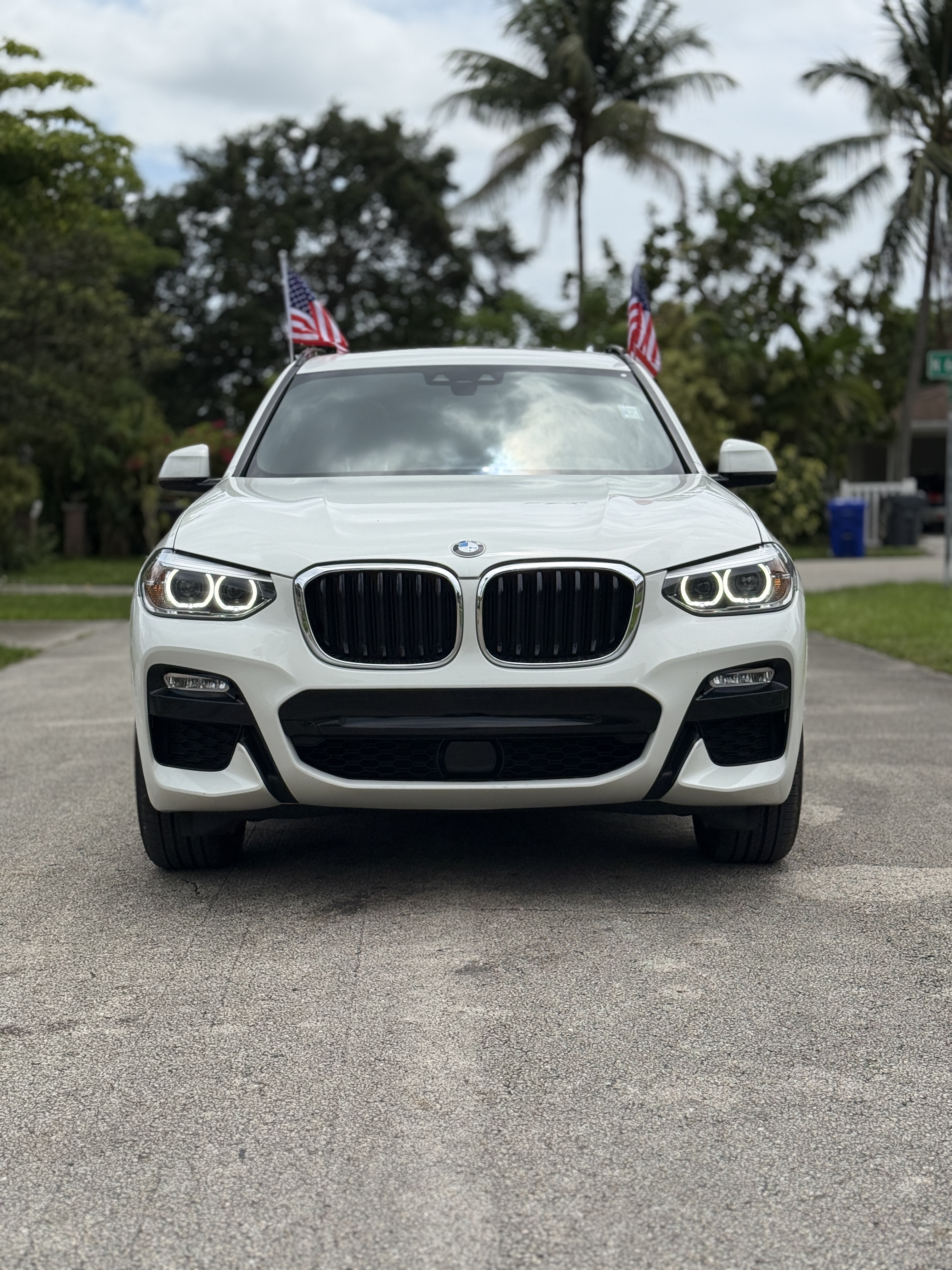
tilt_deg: -2.8
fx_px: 1760
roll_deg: -0.3
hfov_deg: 30.3
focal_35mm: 48
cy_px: 635
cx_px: 476
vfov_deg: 39.7
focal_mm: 6.76
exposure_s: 1/11364
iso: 64
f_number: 1.78
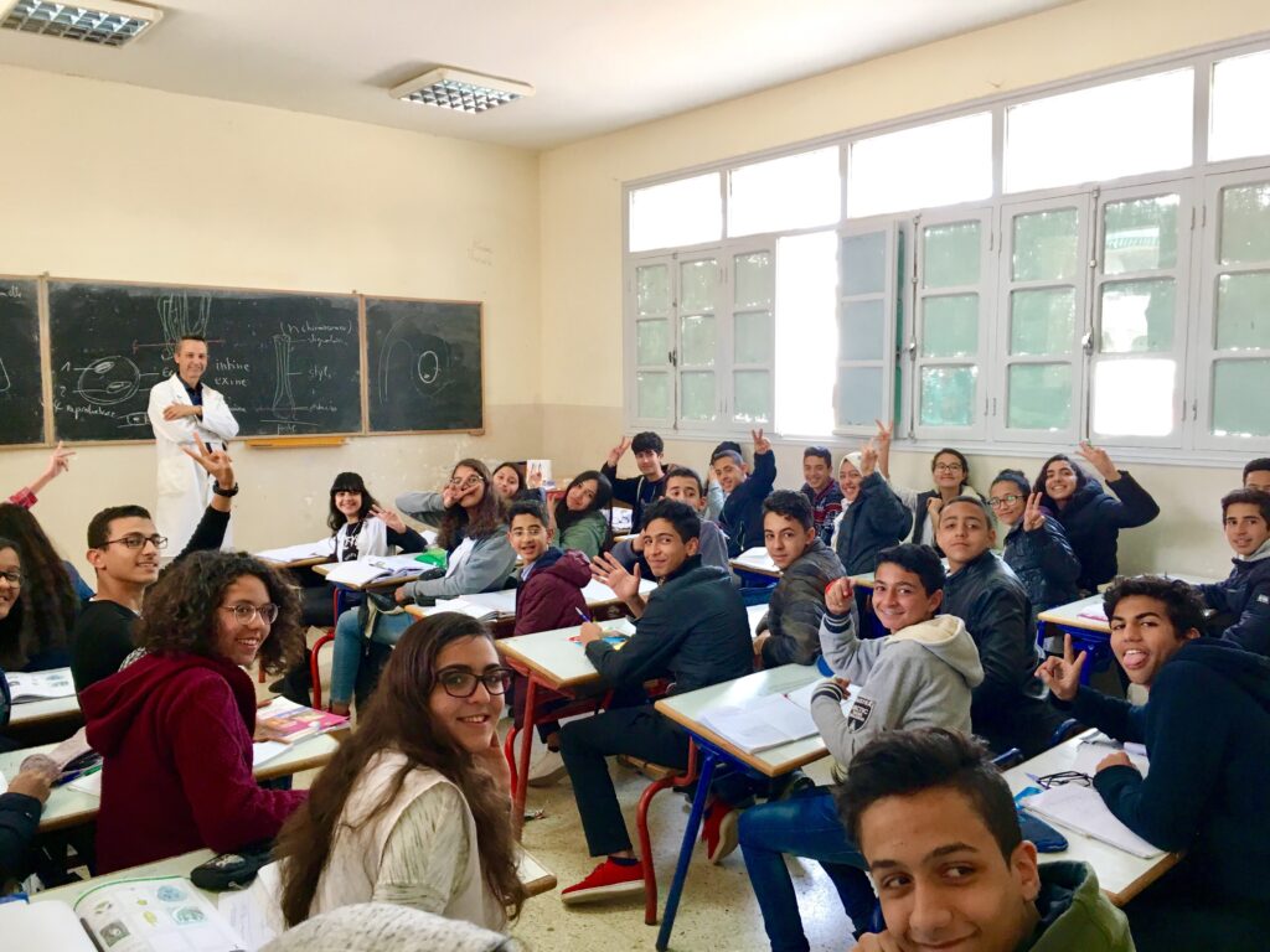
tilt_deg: -5.8
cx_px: 635
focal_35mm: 29
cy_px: 476
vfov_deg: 48.2
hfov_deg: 61.7
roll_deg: +0.1
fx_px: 1064
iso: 50
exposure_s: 1/33
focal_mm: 4.15
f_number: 2.2
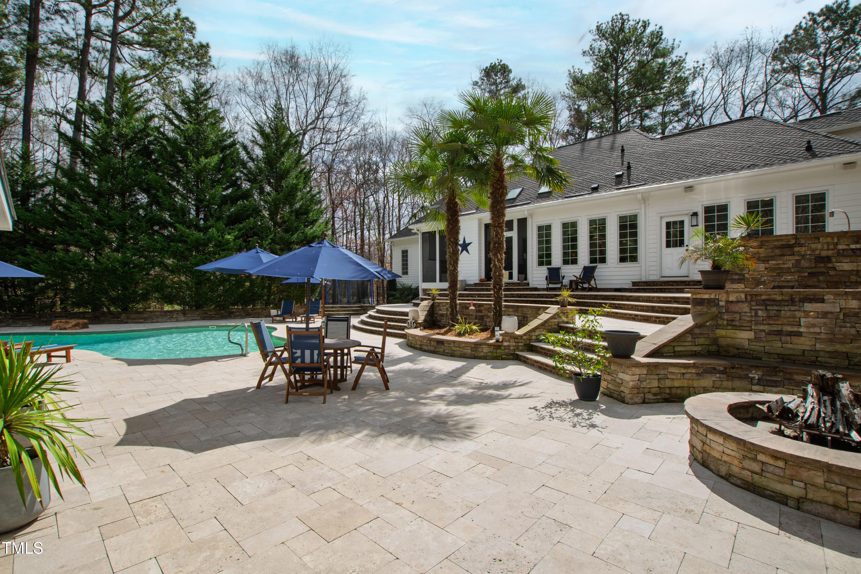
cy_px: 287
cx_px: 430
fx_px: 359
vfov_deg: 77.3
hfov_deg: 100.4
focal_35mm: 15
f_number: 8
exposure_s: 1/400
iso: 200
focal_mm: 10
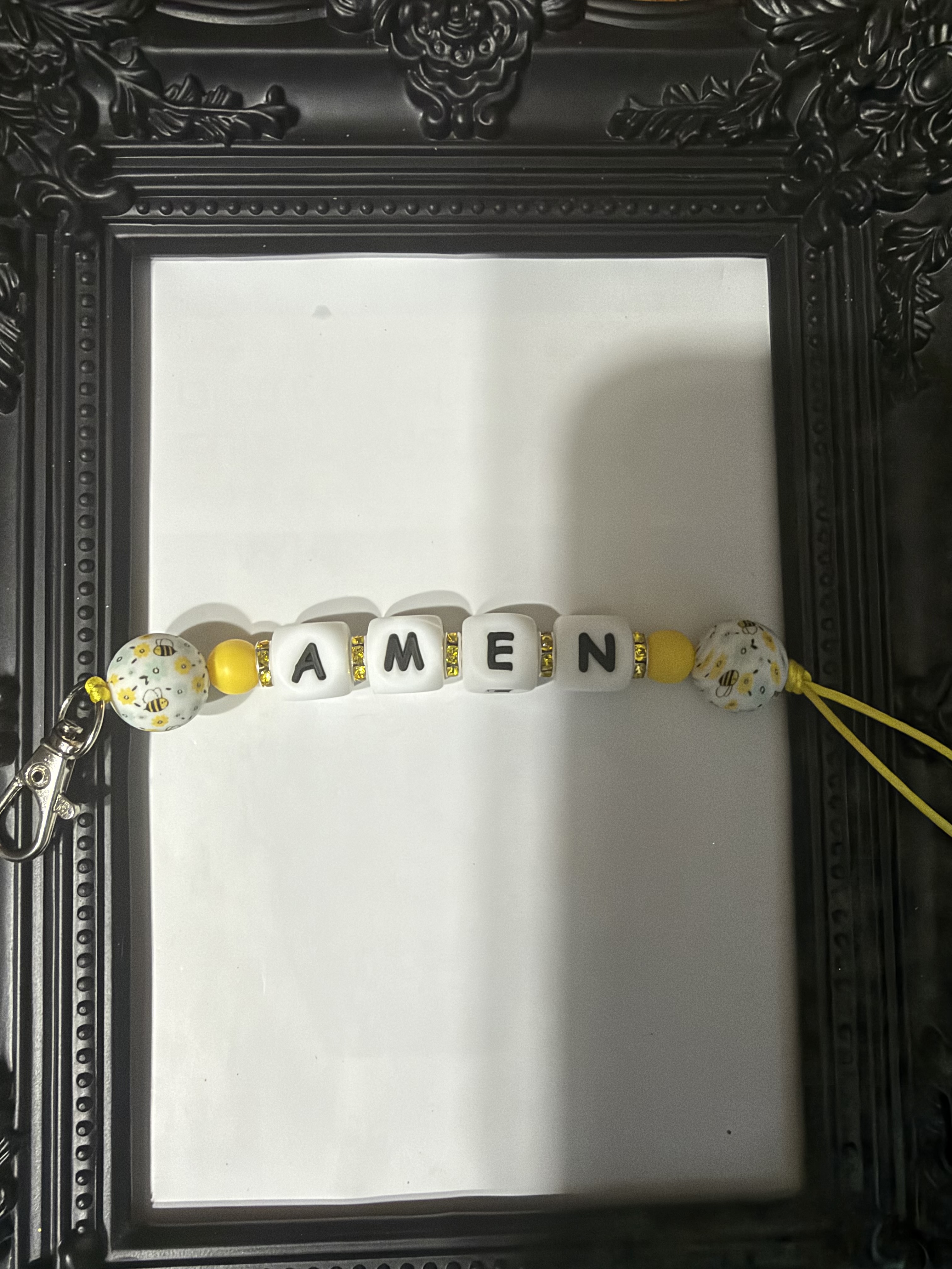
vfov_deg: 69.4
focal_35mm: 25
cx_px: 476
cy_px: 634
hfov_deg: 54.9
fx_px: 917
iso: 400
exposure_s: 1/60
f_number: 2.2
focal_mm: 2.22
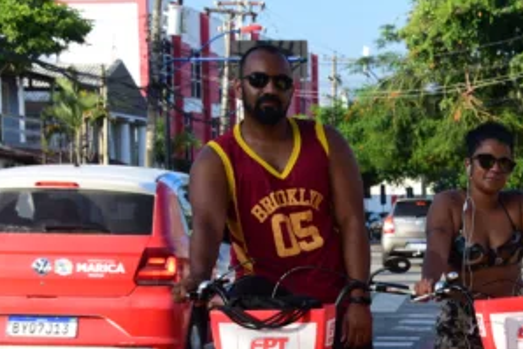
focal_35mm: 116
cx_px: 518
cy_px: 364
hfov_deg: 17.2
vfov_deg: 11.7
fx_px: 1686
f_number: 9
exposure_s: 1/160
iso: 200
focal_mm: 45
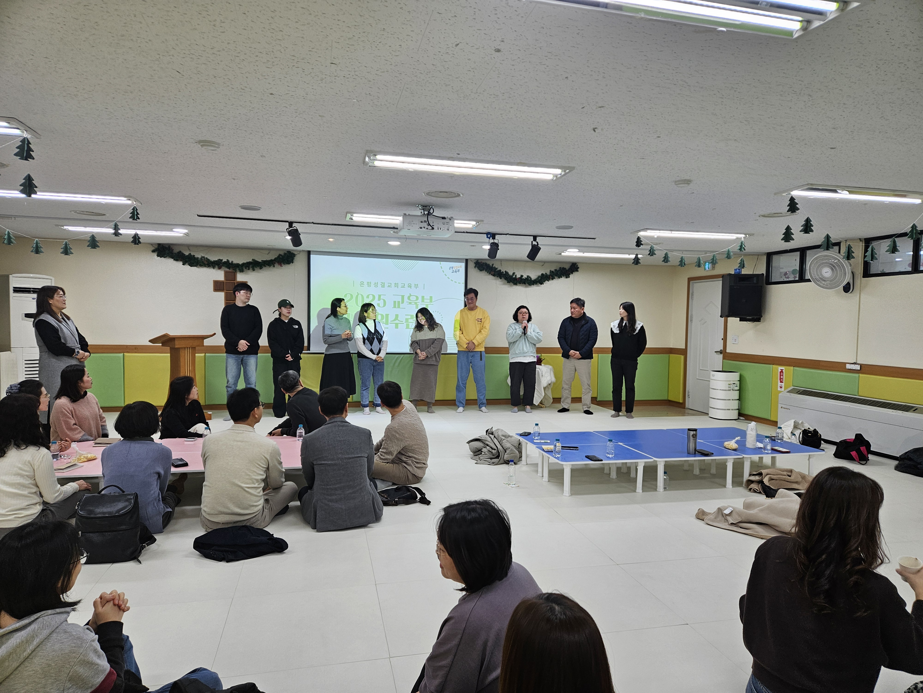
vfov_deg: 58.9
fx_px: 613
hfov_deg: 73.9
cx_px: 462
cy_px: 346
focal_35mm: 23
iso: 50
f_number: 1.8
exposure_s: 1/120
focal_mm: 5.4
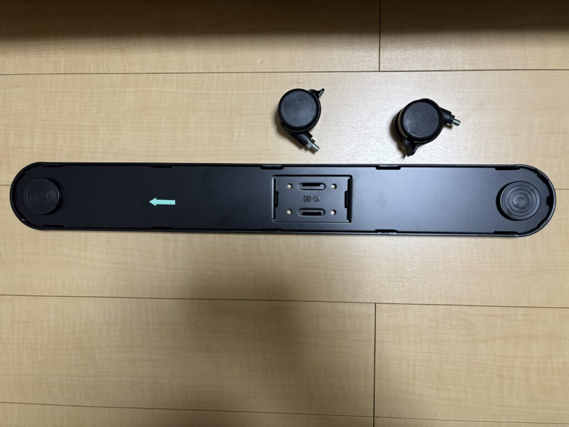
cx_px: 284
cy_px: 214
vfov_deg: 53.1
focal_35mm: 26
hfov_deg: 67.3
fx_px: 427
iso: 125
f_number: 1.6
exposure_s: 1/60
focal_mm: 5.96
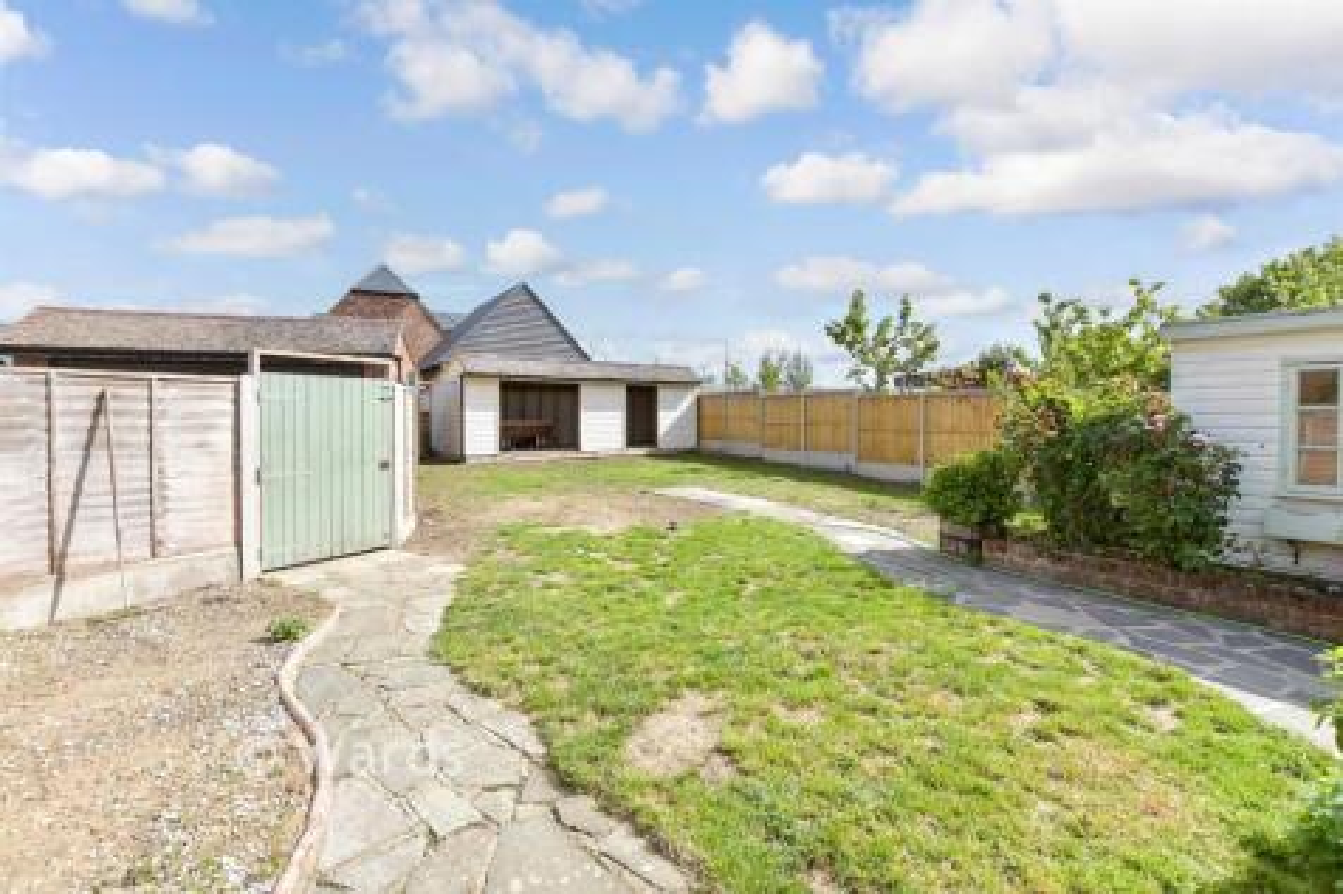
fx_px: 559
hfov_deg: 100.4
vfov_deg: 77.3
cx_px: 672
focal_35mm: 15
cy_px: 447
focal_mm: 10
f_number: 6.3
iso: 160
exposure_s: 1/320
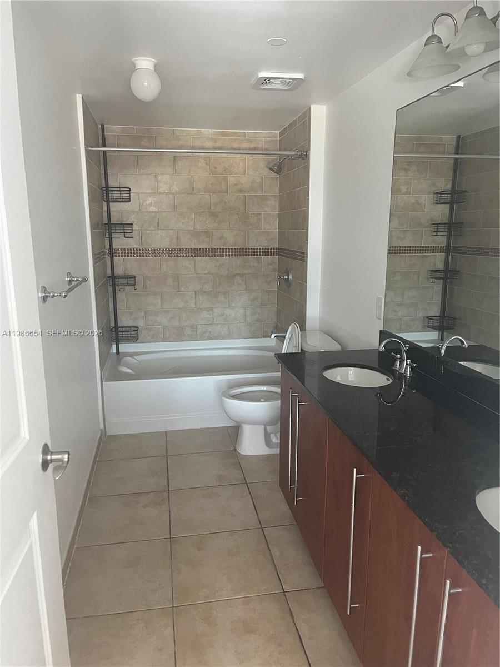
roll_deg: +1.4
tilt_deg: -12.3
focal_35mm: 26
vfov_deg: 67.3
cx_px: 250
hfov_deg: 53.1
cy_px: 334
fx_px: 501
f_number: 1.6
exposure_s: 1/60
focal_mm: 5.1
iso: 400
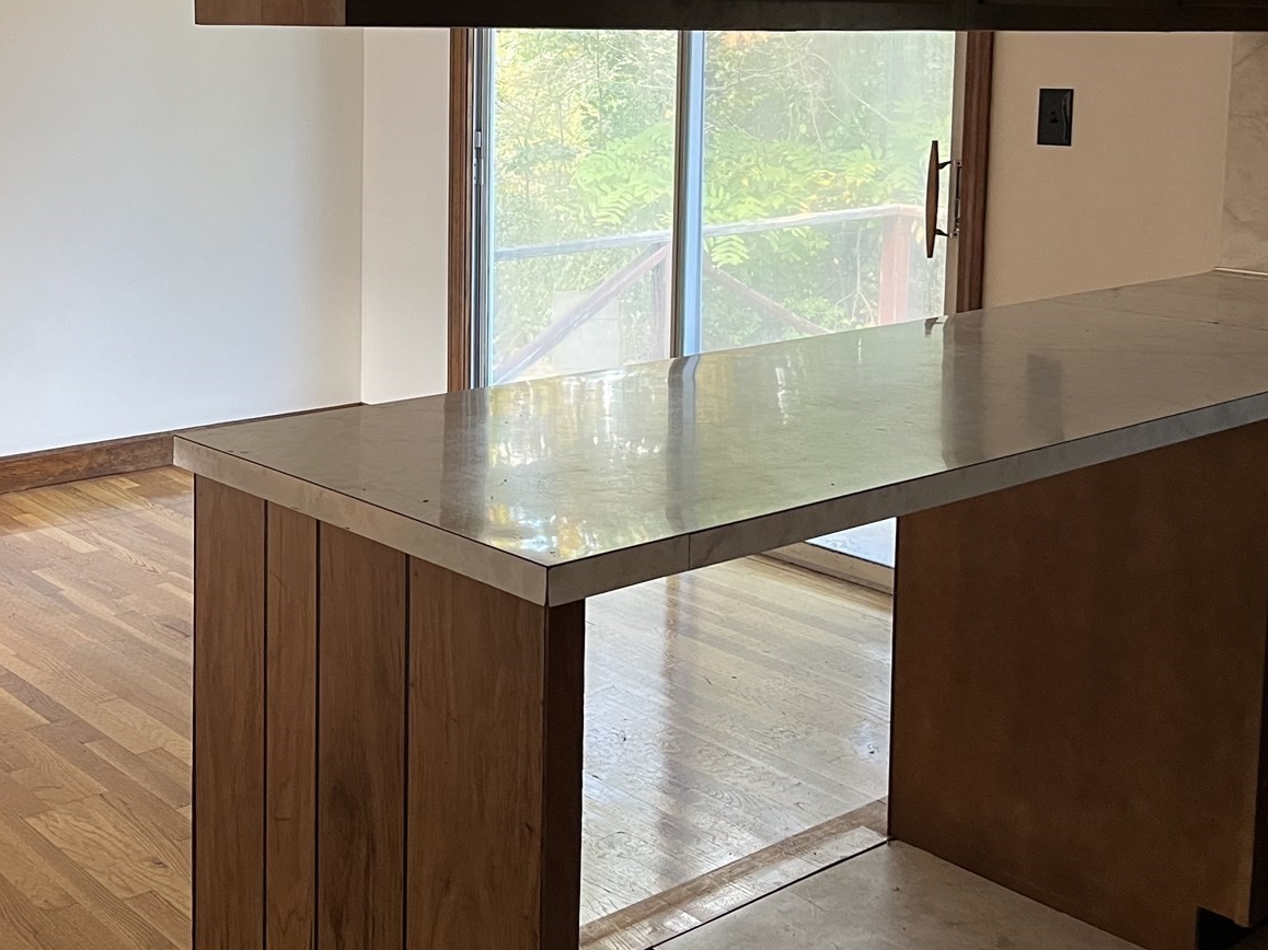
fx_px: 1685
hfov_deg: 40.6
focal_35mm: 46
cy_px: 222
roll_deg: -0.2
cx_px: 396
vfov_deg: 30.9
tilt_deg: -6.1
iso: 200
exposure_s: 1/60
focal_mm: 5.1
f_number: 1.6
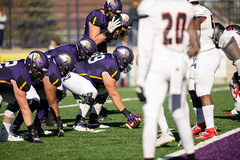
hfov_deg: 6.9
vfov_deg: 4.6
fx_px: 2000
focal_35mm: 300
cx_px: 120
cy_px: 80
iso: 160
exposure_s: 1/2500
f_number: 3.2
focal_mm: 300
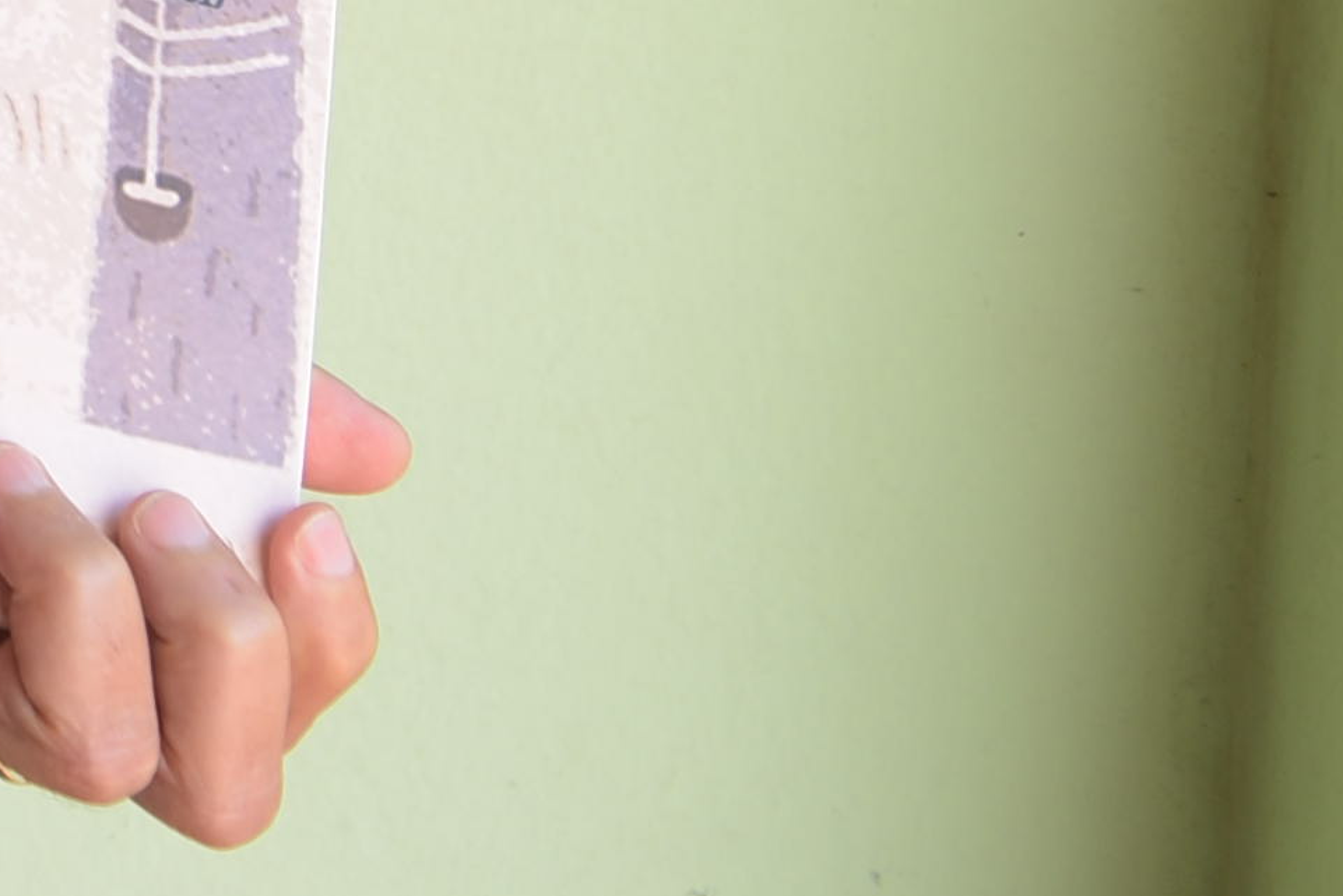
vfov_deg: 7.6
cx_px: -1498
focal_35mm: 169
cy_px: -1197
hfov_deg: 10.9
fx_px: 6305
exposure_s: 1/200
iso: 320
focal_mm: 36
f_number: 5.6
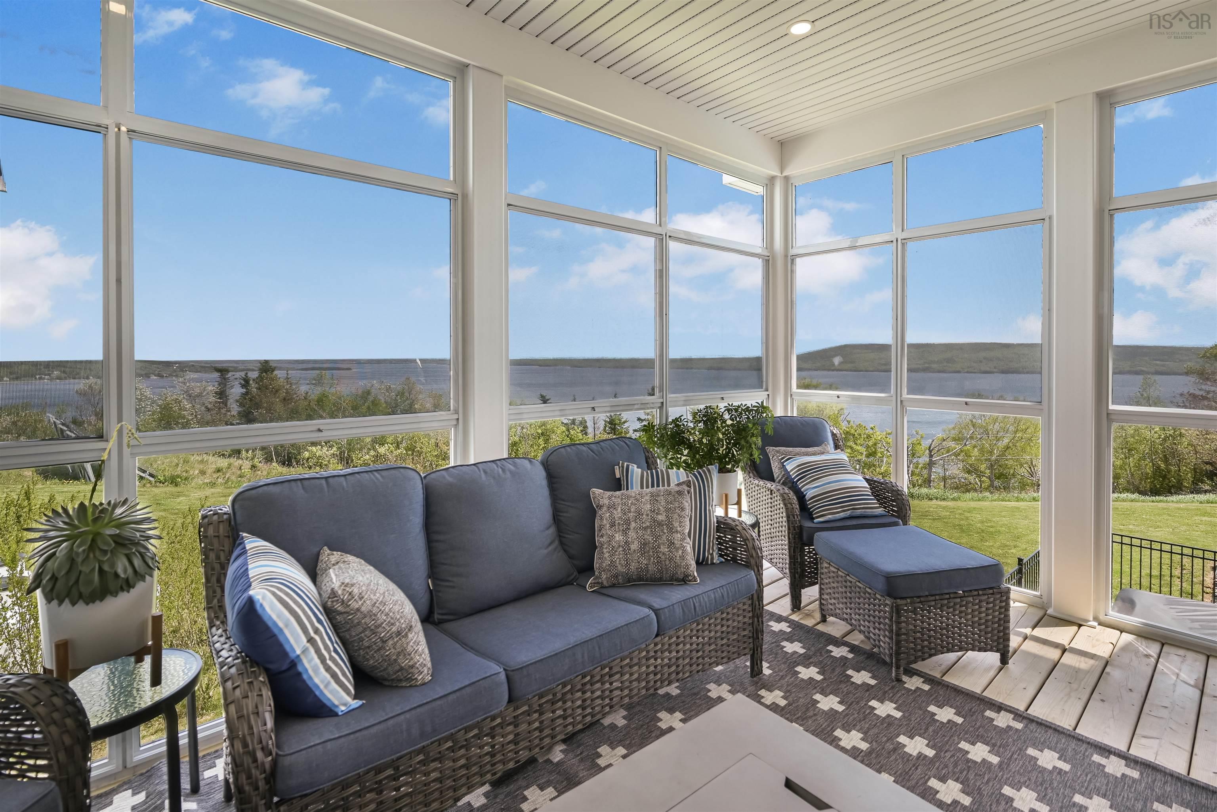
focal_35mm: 16
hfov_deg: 96.7
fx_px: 541
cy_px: 406
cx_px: 608
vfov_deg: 73.8
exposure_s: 1/250
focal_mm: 16
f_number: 8
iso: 320
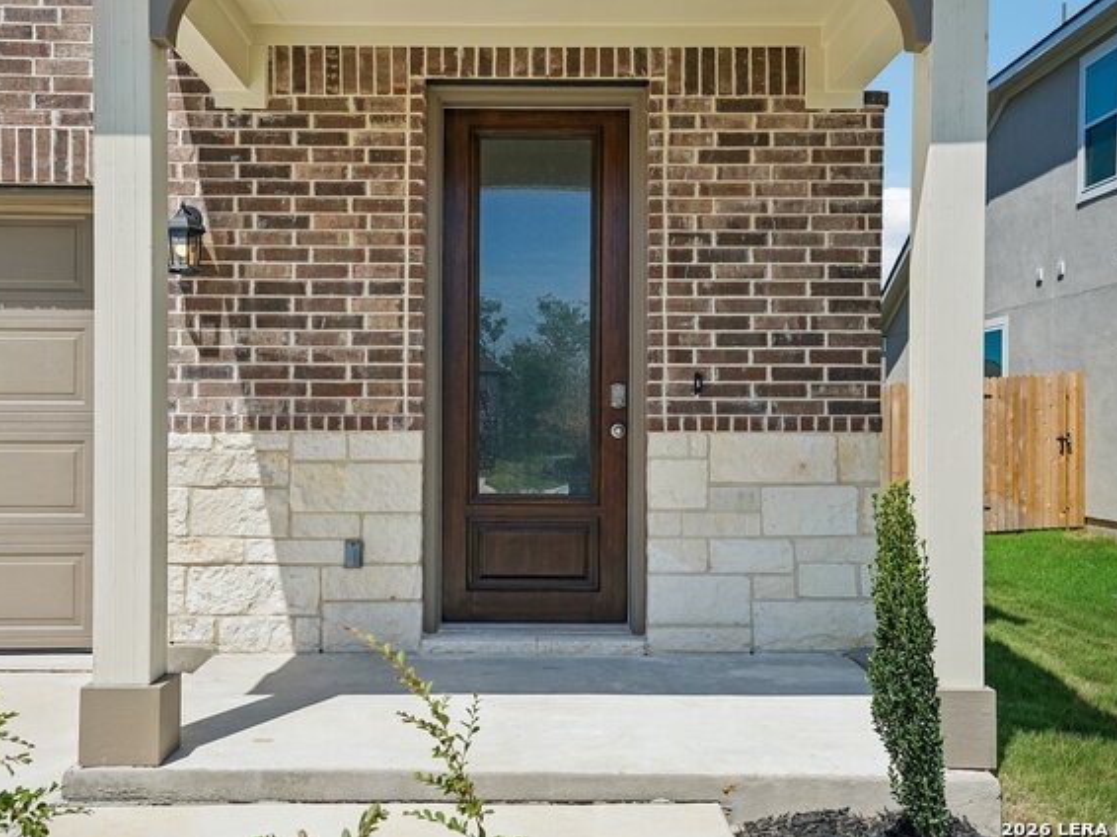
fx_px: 1193
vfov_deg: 38.6
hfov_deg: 50.1
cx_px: 527
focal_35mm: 37
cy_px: 419
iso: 200
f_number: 8
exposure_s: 1/640
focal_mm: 34
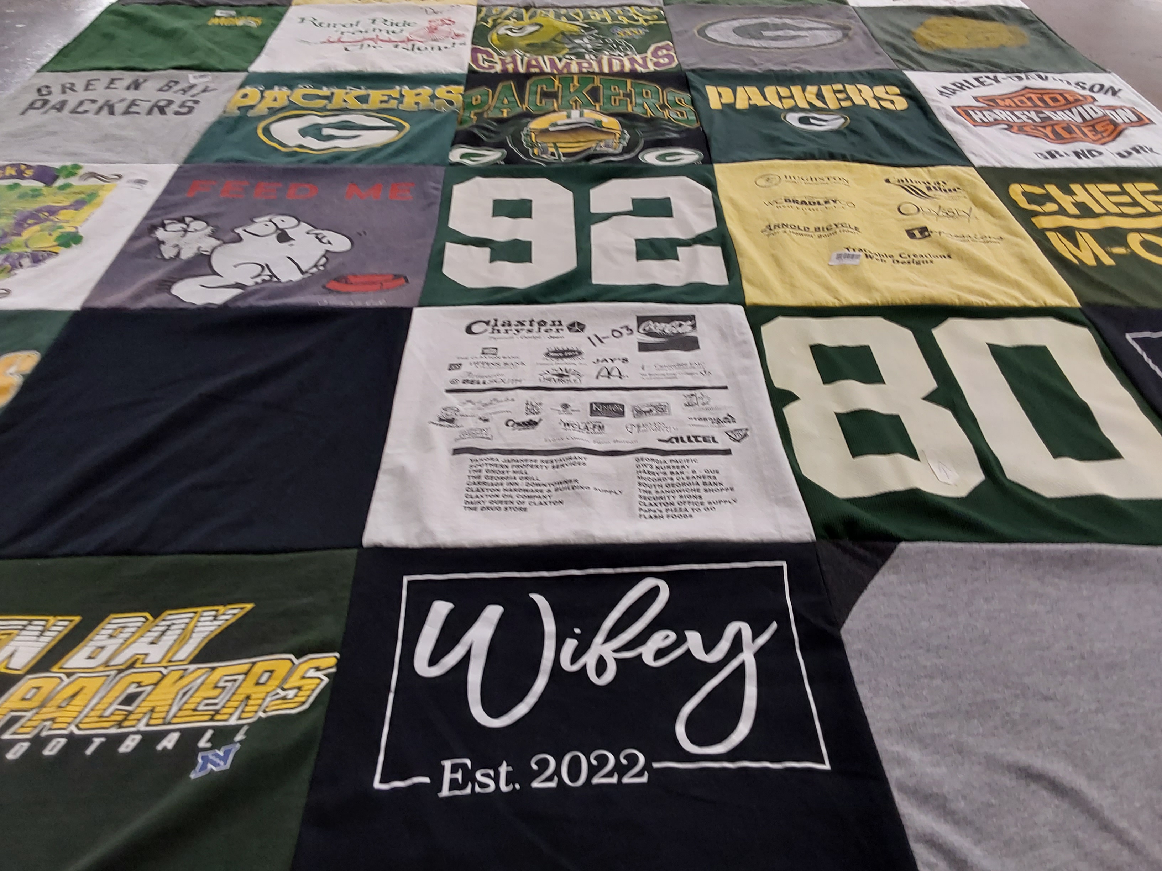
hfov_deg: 63.4
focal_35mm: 28
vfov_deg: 49.7
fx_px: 940
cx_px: 581
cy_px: 436
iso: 80
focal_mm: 2.91
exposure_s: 1/50
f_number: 1.9
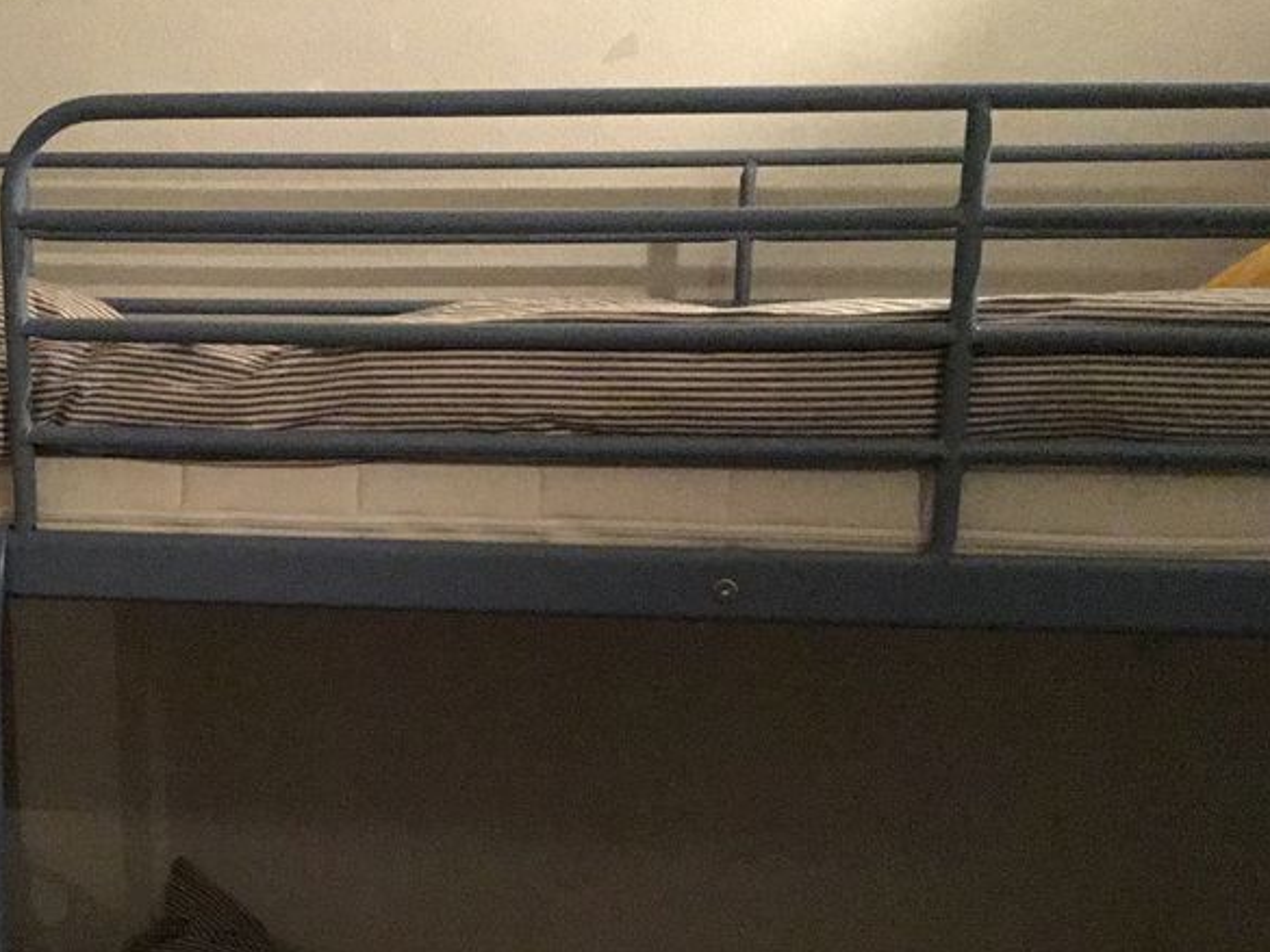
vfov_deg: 27.0
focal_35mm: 53
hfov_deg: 35.7
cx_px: 382
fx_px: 1945
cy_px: 763
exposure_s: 1/17
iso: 640
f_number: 2.4
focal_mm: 3.3
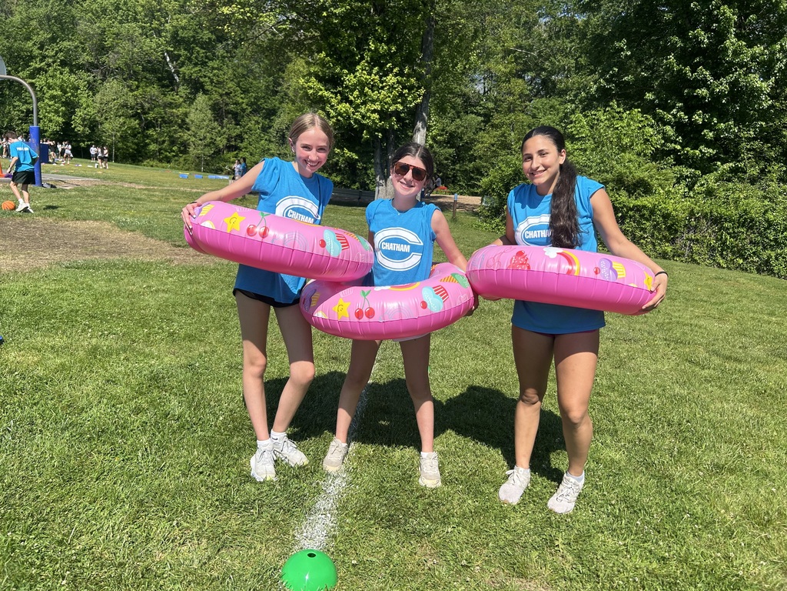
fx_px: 591
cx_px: 394
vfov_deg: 53.1
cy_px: 296
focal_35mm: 26
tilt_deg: -11.7
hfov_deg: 67.3
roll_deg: -5.2
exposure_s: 1/3704
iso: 50
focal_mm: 5.7
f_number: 1.5
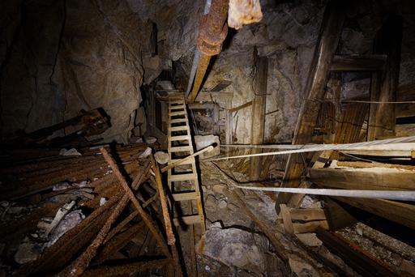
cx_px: 208
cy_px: 138
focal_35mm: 14
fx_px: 161
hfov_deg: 104.2
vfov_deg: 81.3
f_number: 5.6
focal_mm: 14
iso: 100
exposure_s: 1/1.6
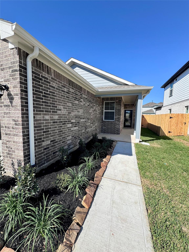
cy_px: 126
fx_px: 102
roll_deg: -1.7
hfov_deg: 85.7
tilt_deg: -5.2
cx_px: 94
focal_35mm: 14
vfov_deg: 102.1
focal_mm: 2.22
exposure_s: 1/840
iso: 40
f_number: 2.2
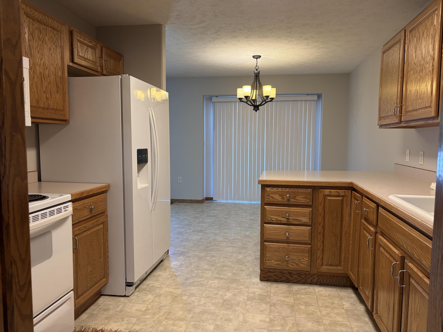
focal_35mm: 26
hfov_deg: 67.3
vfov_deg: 53.1
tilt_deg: -4.0
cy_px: 166
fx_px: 333
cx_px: 222
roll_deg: +0.8
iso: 160
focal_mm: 5.96
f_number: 1.6
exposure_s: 1/120
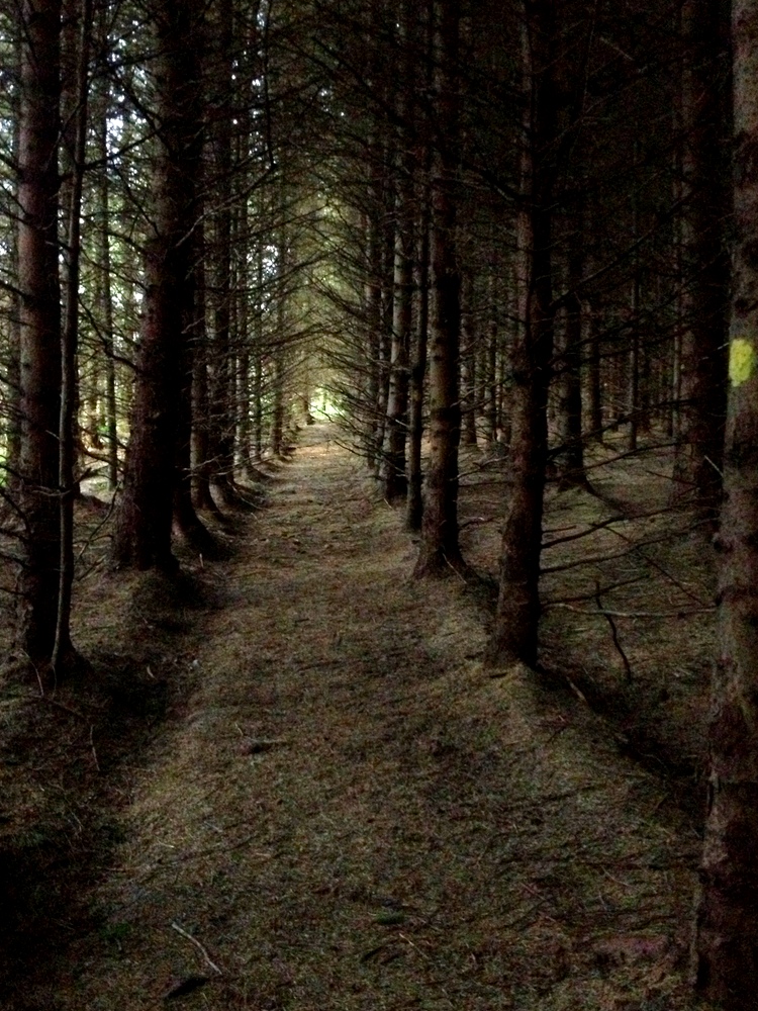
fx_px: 1226
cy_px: 550
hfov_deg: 34.3
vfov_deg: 44.7
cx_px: 325
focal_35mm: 42
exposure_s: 1/15
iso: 800
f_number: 2.4
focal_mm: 4.28
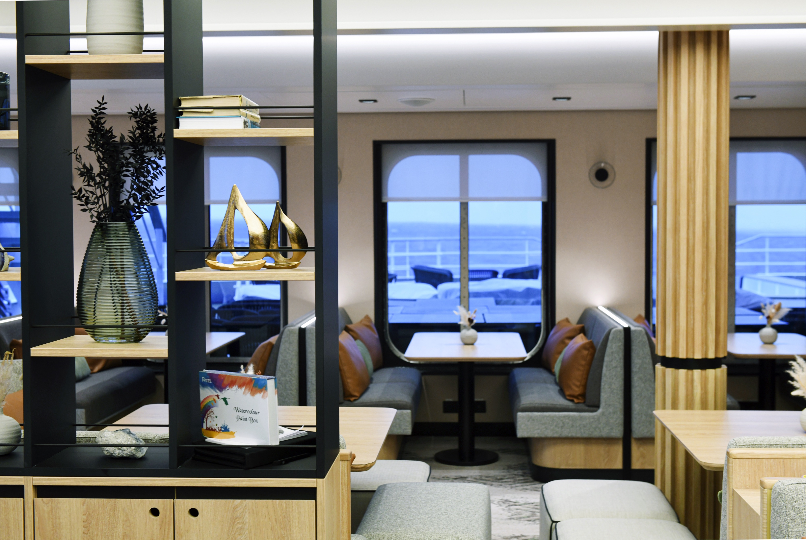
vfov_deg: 28.2
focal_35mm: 48
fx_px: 1076
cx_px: 403
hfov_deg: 41.1
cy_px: 270
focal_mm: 48
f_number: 5.6
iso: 800
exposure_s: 1/60
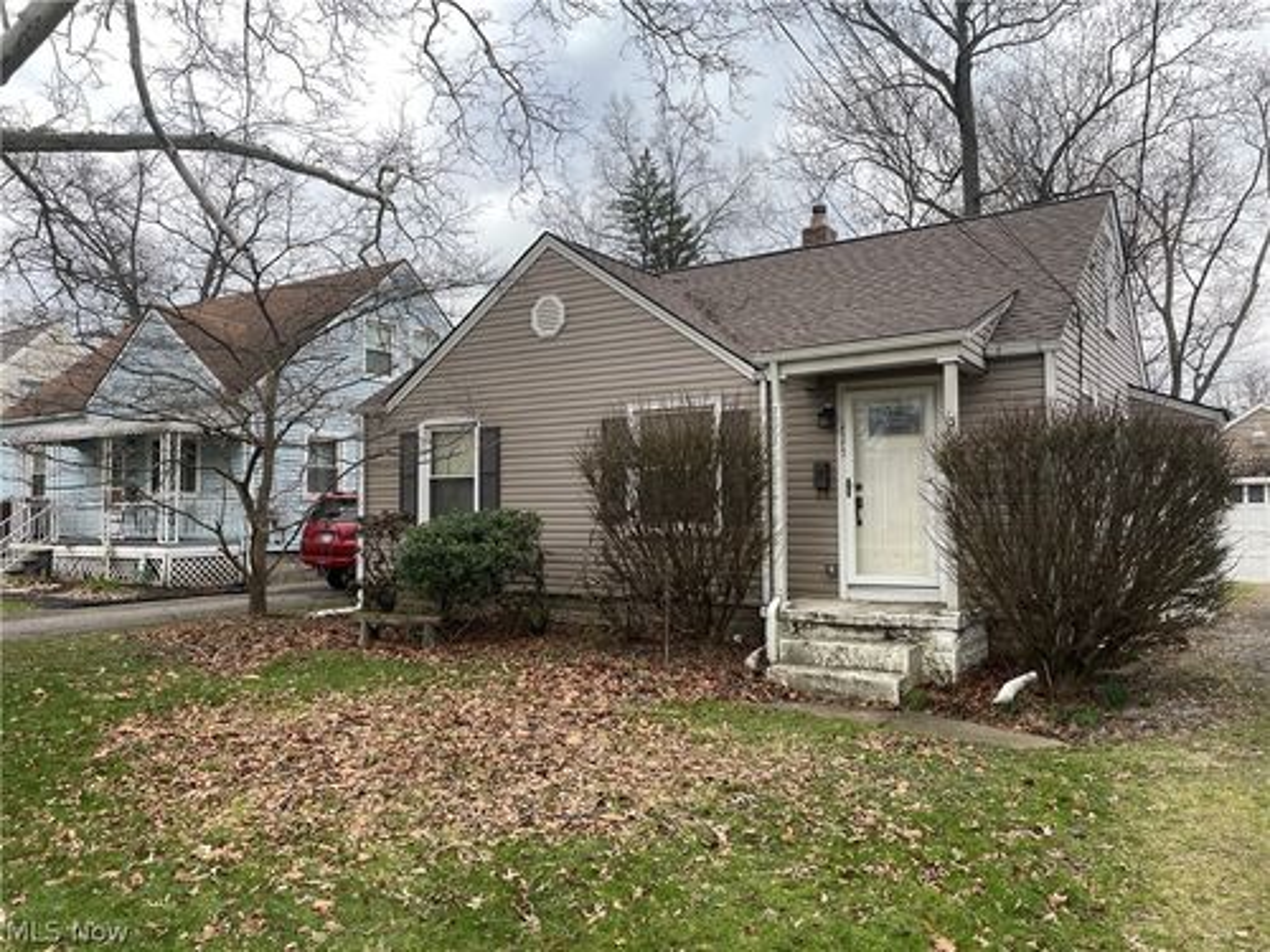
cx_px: 635
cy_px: 476
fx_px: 954
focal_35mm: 26
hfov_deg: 67.3
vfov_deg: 53.1
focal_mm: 4.2
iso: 32
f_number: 1.6
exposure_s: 1/502
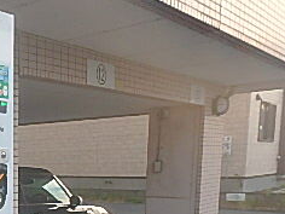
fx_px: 469
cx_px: -81
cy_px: 251
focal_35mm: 57
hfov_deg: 28.2
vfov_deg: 23.6
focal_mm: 3.7
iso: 125
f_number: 3.5
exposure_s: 1/80
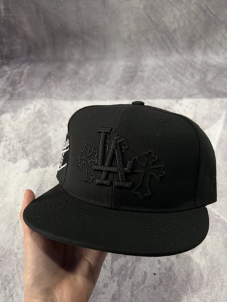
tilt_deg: -50.1
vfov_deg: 59.8
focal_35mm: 30
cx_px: 124
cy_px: 164
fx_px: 262
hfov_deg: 46.8
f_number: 1.5
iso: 160
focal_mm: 5.7
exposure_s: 1/50
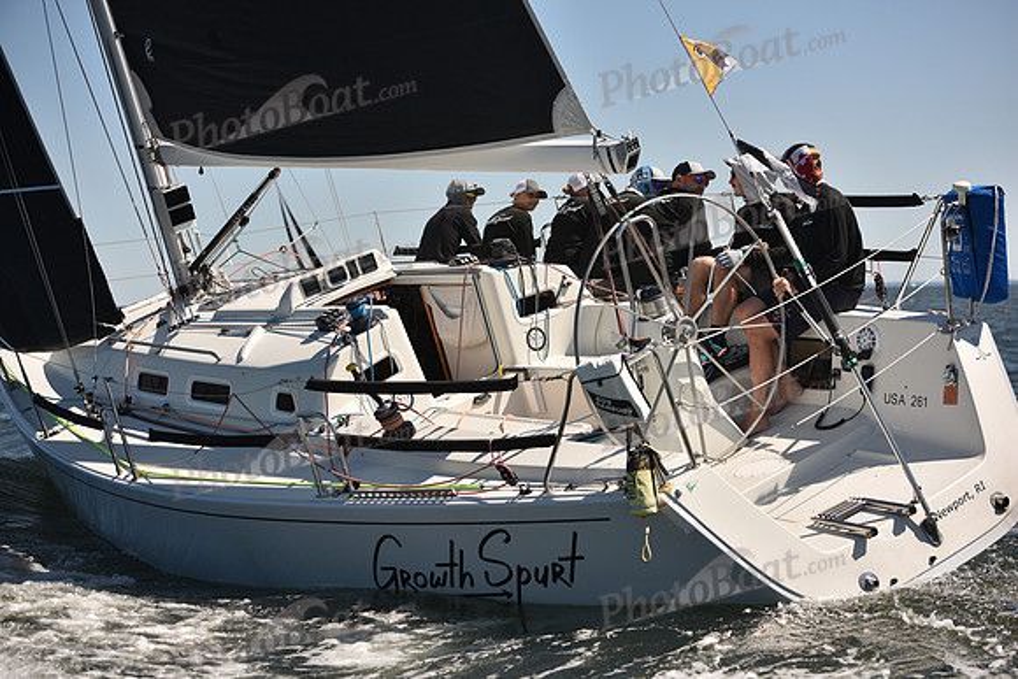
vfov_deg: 19.5
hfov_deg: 28.8
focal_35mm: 70
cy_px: 340
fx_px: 1980
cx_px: 509
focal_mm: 70
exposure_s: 1/1600
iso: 250
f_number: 3.5
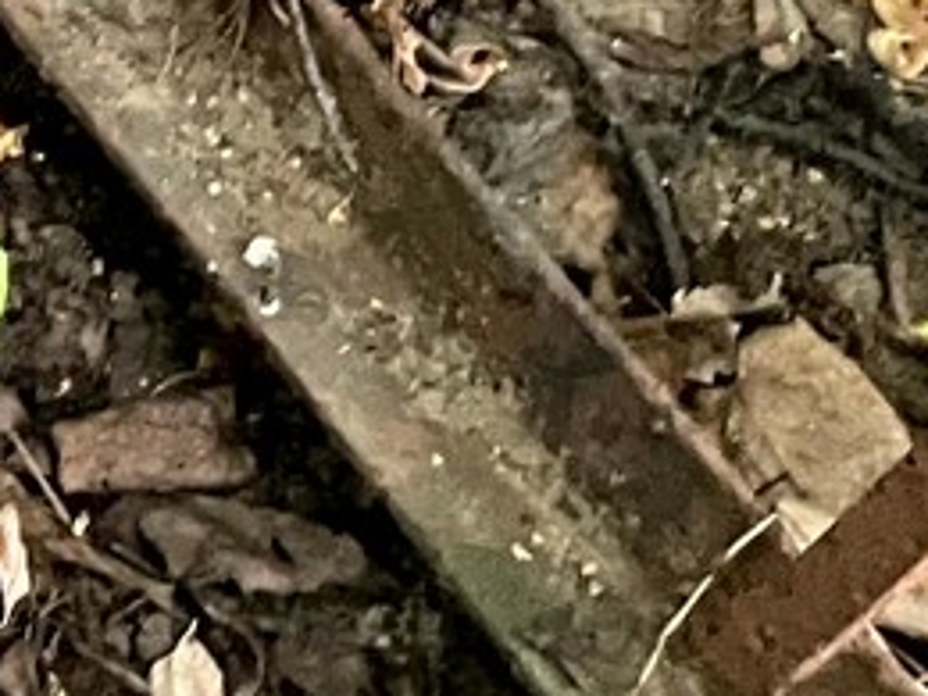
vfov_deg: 9.7
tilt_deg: -43.4
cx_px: -1308
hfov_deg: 11.4
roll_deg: -12.7
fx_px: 3860
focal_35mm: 144
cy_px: -578
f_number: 1.6
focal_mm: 4.2
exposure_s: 1/30
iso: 640
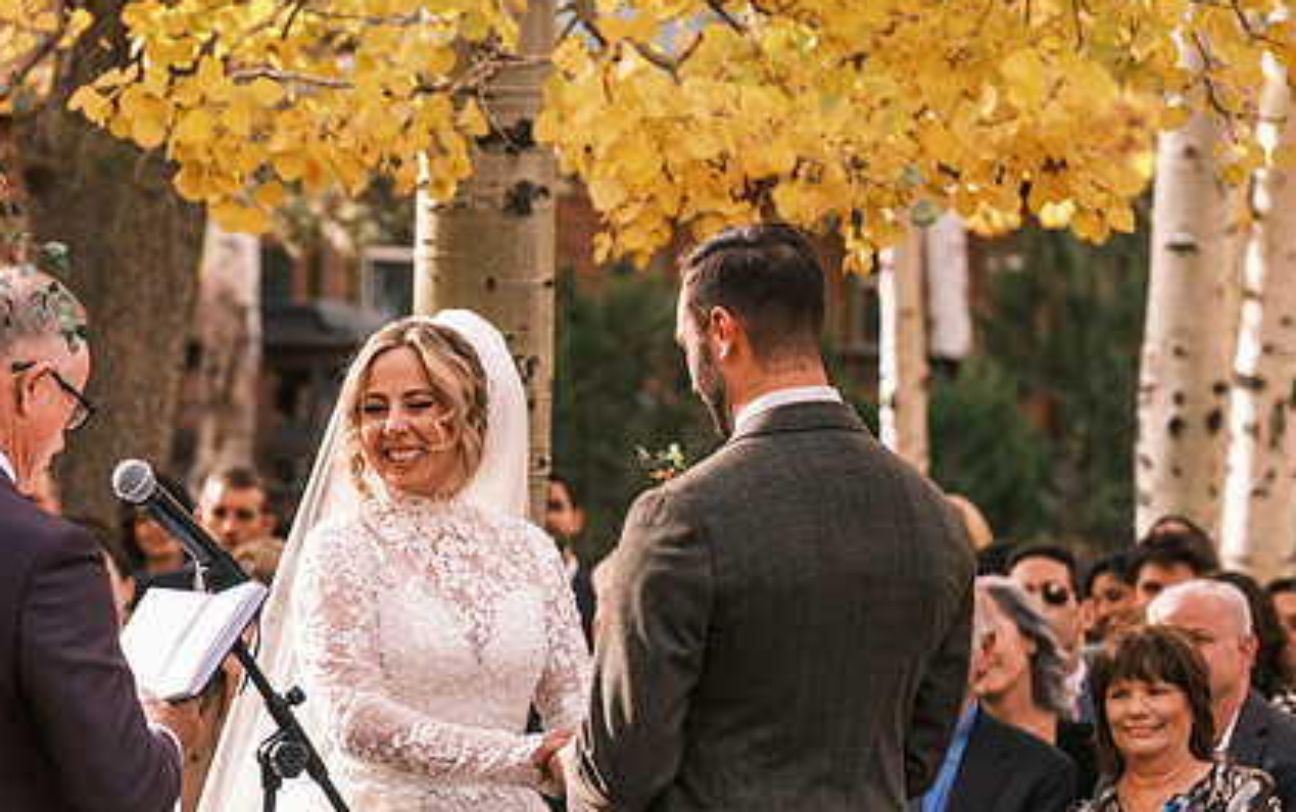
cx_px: 435
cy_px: 532
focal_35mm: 162
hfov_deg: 12.9
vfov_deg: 8.1
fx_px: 5726
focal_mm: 77.3
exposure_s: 1/500
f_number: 3.2
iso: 400
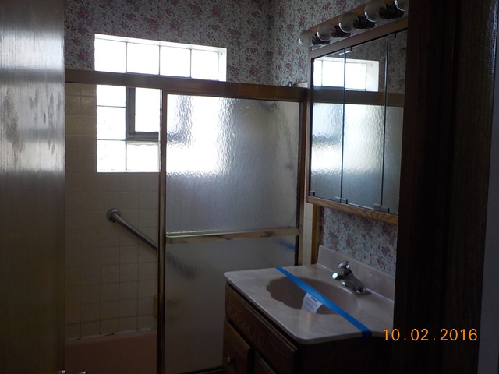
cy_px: 187
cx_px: 250
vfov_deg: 46.8
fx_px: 432
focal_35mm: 30
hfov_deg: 60.0
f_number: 3.3
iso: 125
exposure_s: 1/30
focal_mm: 4.1
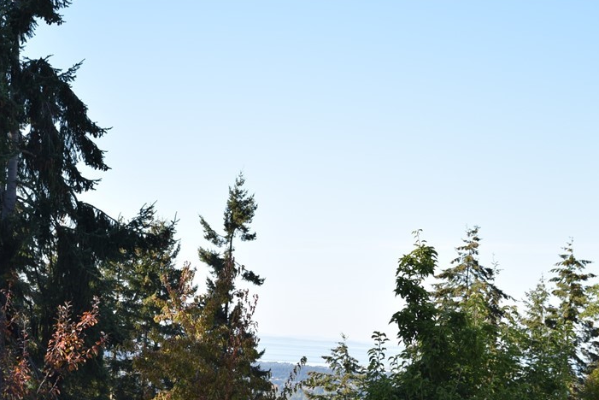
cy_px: 299
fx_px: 1931
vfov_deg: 11.8
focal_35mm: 116
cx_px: 199
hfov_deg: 17.6
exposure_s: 1/160
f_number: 6.3
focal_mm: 50
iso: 100
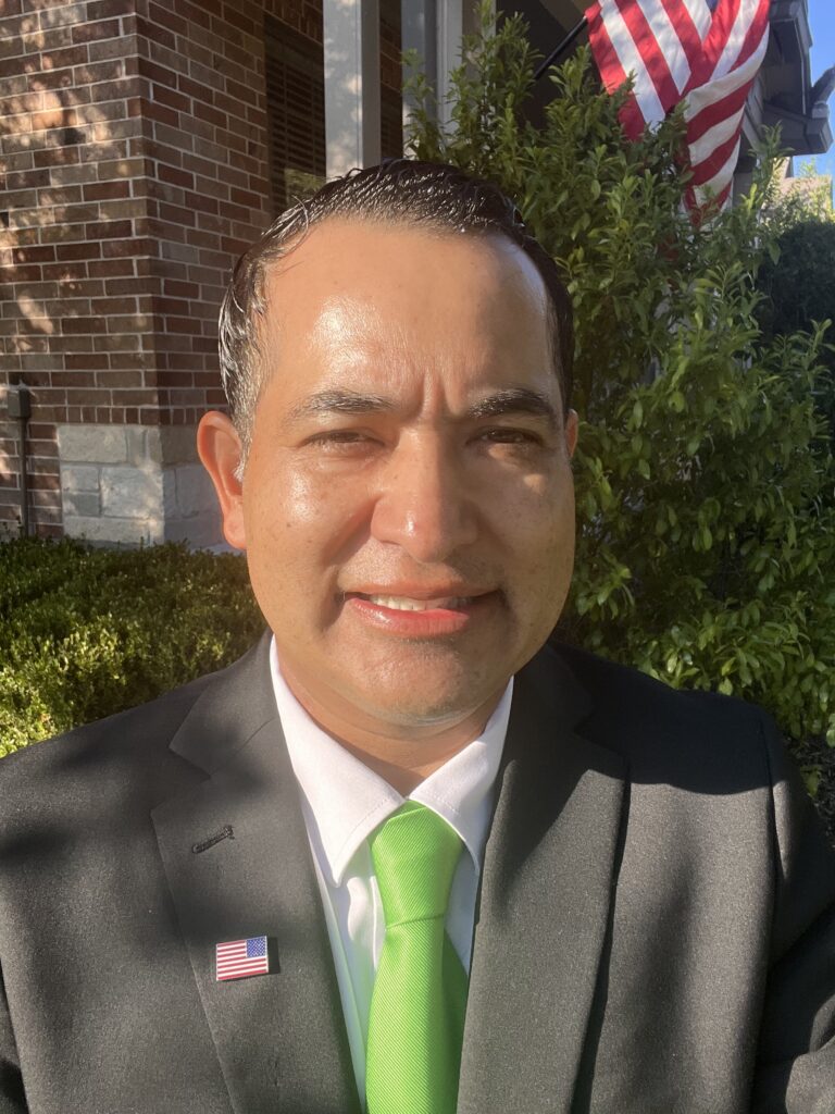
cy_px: 557
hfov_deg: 46.8
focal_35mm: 30
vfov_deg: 60.0
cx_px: 418
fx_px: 965
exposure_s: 1/651
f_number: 2.2
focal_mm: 2.71
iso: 32
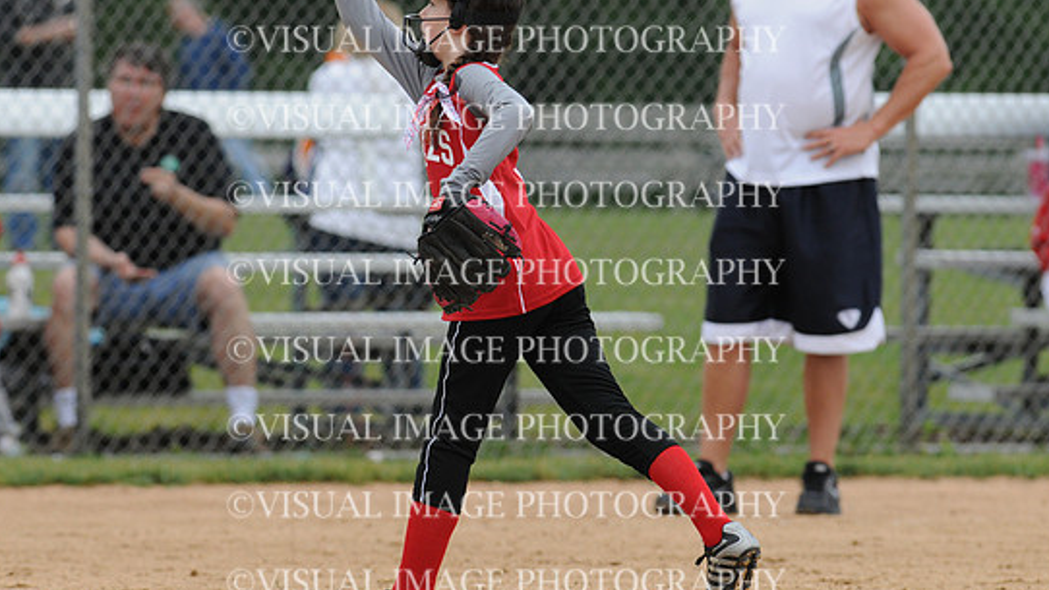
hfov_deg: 4.3
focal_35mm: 504
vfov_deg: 2.4
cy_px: 233
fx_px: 14020
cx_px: 505
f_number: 4.5
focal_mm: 300
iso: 640
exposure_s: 1/4000
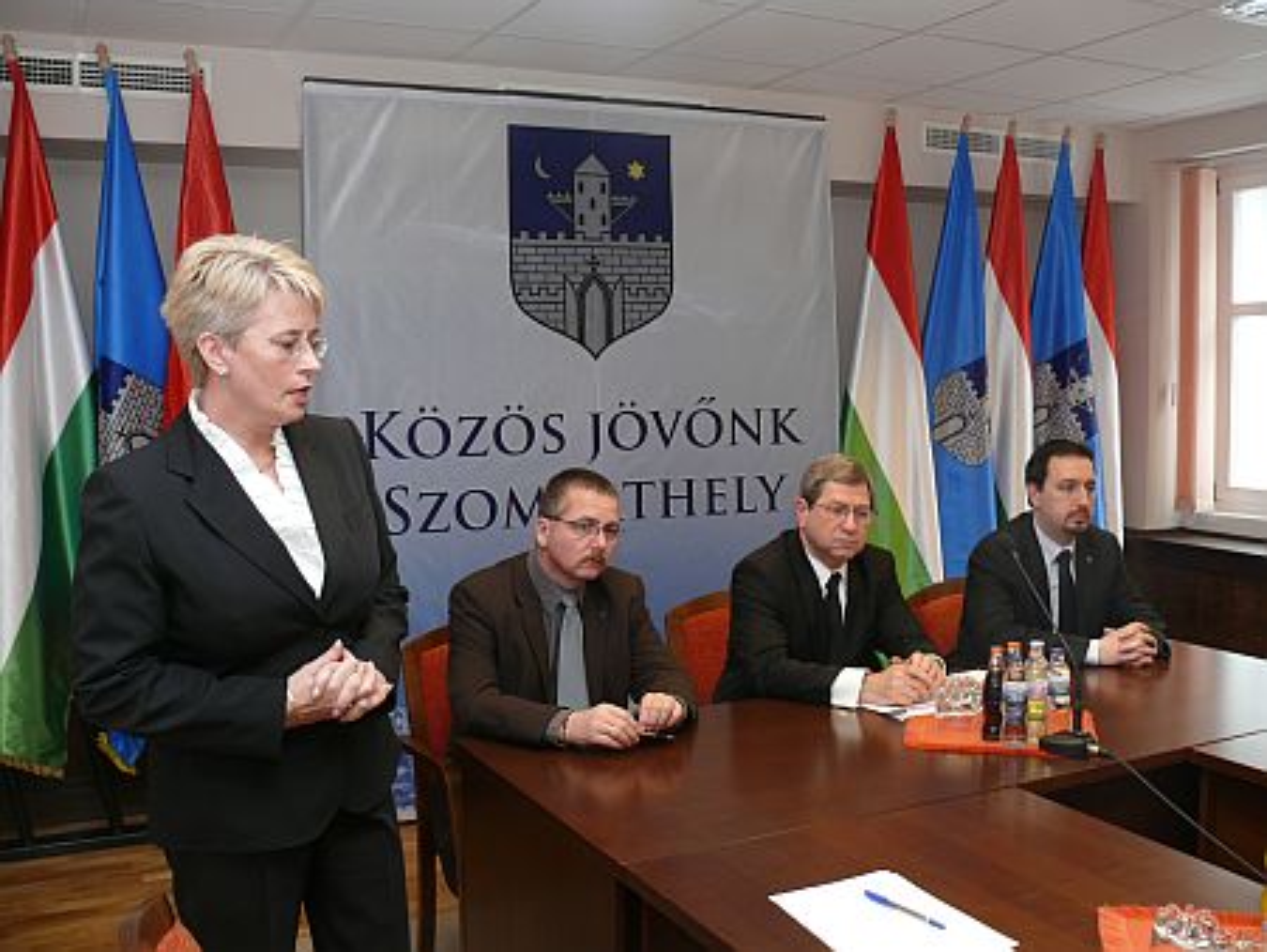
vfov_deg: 40.7
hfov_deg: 52.6
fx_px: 1282
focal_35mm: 35
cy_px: 476
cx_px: 634
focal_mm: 7.4
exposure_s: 1/30
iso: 100
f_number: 4
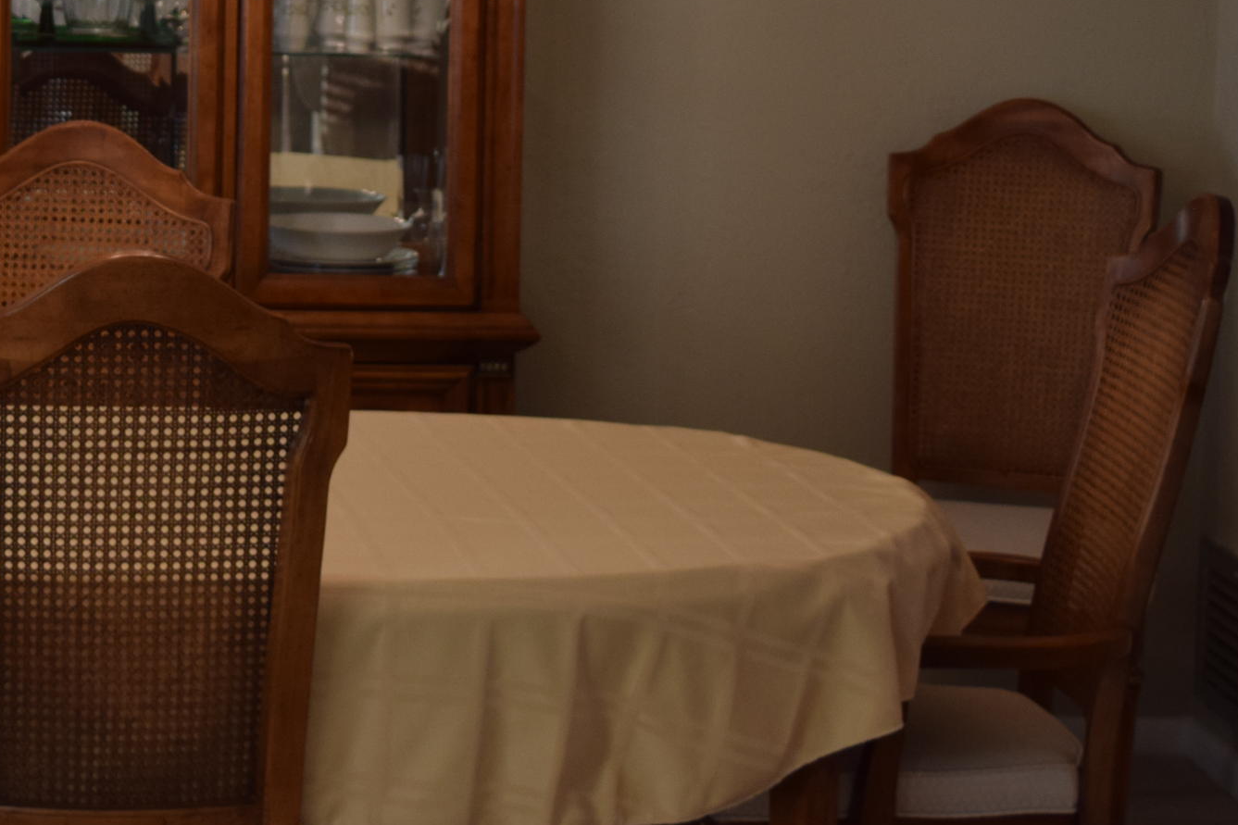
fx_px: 3473
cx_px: 152
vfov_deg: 13.4
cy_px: -6
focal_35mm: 101
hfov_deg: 19.9
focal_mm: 30
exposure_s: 1/80
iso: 400
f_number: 4.5
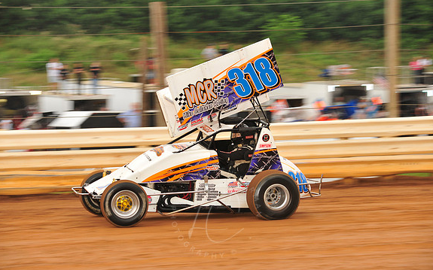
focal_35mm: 149
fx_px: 1758
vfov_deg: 8.8
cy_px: 144
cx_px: 215
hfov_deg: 14.0
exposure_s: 1/320
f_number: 7.1
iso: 640
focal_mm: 145
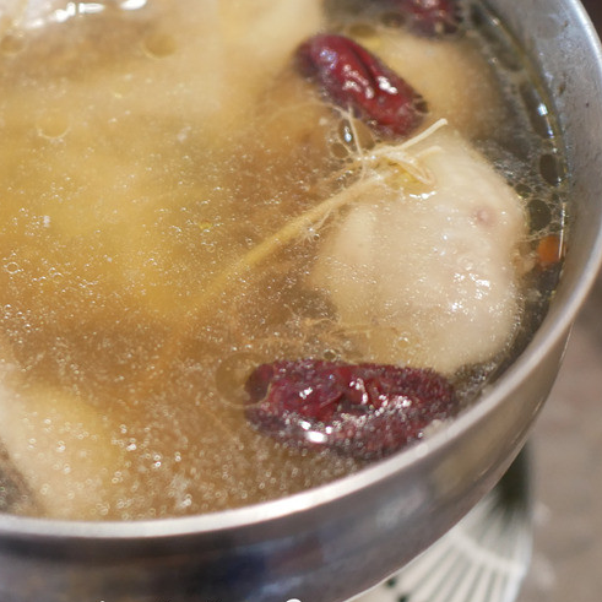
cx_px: 71
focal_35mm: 54
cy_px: 233
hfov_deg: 30.4
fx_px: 1062
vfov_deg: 31.5
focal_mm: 15
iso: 1000
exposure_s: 1/60
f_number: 1.7
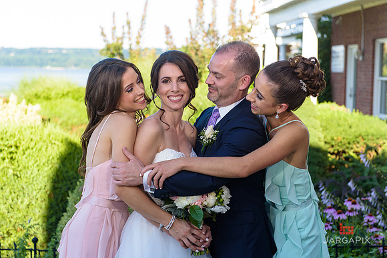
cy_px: 129
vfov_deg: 19.5
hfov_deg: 28.8
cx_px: 194
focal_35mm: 70
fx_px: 753
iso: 200
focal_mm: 70
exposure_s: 1/250
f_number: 4
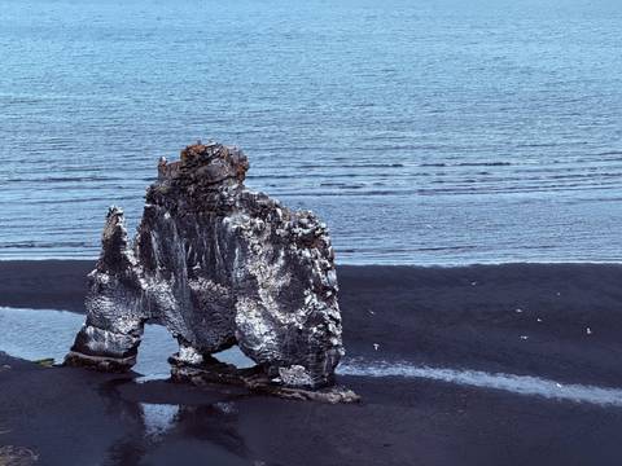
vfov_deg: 14.8
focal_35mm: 100
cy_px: 233
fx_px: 1797
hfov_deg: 19.6
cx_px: 311
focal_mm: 16.89
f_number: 2.8
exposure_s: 1/408
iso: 50
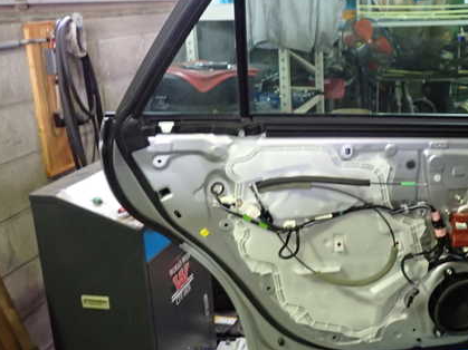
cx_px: 328
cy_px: 147
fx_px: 581
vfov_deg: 33.5
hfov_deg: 43.0
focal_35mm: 43
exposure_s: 1/30
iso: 400
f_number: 2.3
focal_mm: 5.4
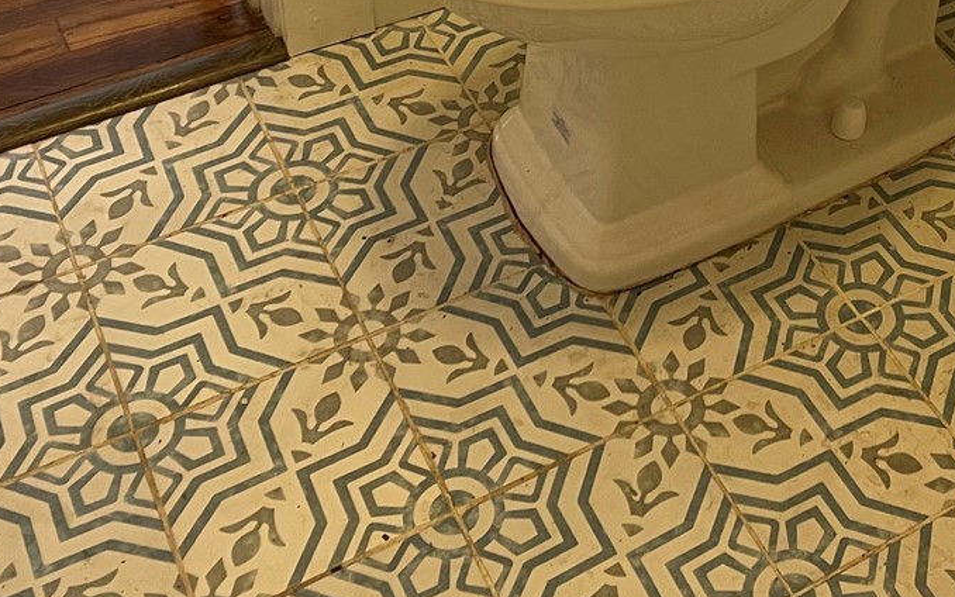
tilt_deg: -31.3
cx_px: 769
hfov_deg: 30.7
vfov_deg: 18.4
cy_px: -221
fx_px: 1692
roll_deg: -2.3
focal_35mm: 65
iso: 100
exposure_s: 1/60
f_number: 1.6
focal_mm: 4.2
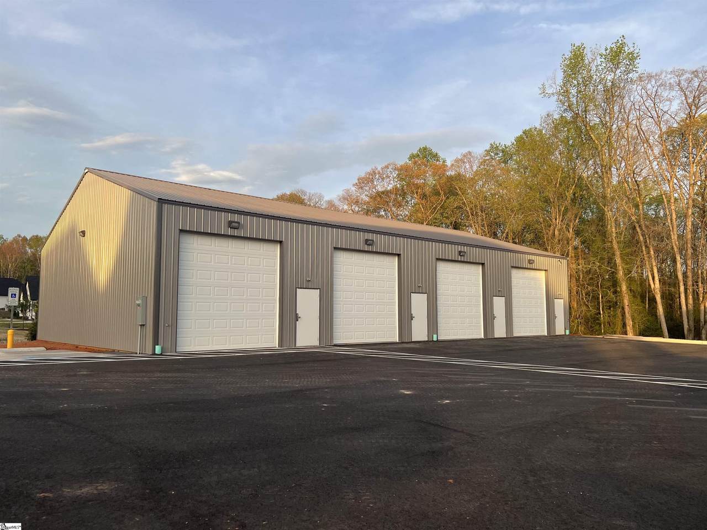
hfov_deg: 67.3
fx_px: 531
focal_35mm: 26
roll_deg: +0.5
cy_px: 265
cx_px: 354
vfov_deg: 53.1
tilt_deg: +4.7
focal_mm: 5.7
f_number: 1.5
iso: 50
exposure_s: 1/743
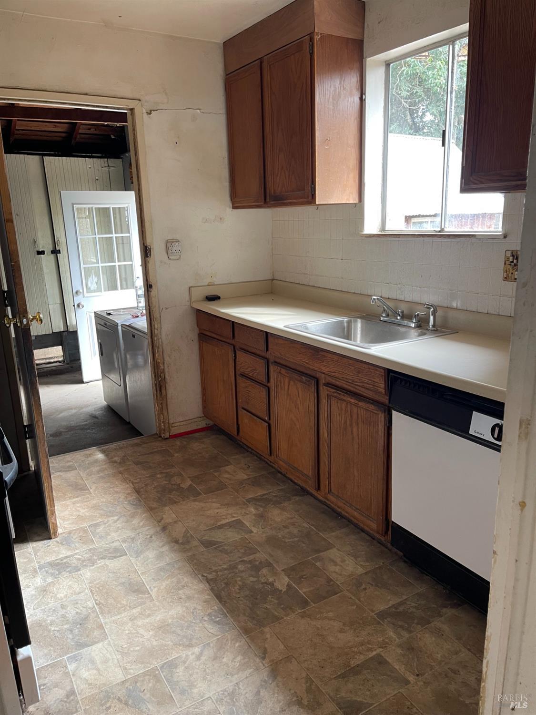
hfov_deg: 54.9
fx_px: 516
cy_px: 358
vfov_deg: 69.4
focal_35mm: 25
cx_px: 268
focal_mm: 5.1
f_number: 1.6
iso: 125
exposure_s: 1/66
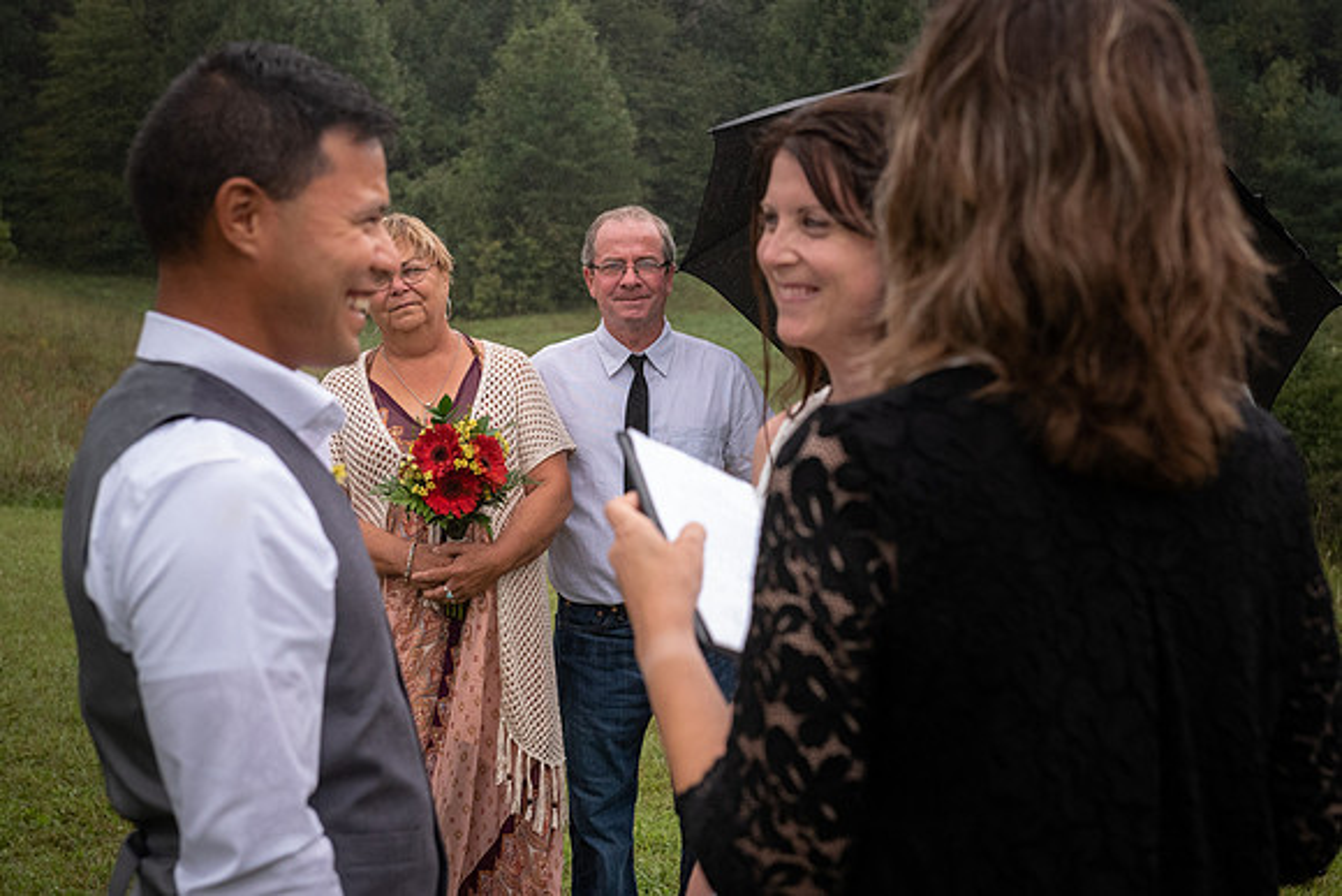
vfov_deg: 16.9
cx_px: 722
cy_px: 364
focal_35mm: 81
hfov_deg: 25.2
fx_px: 3005
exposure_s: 1/4000
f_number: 6.3
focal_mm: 62
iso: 2000
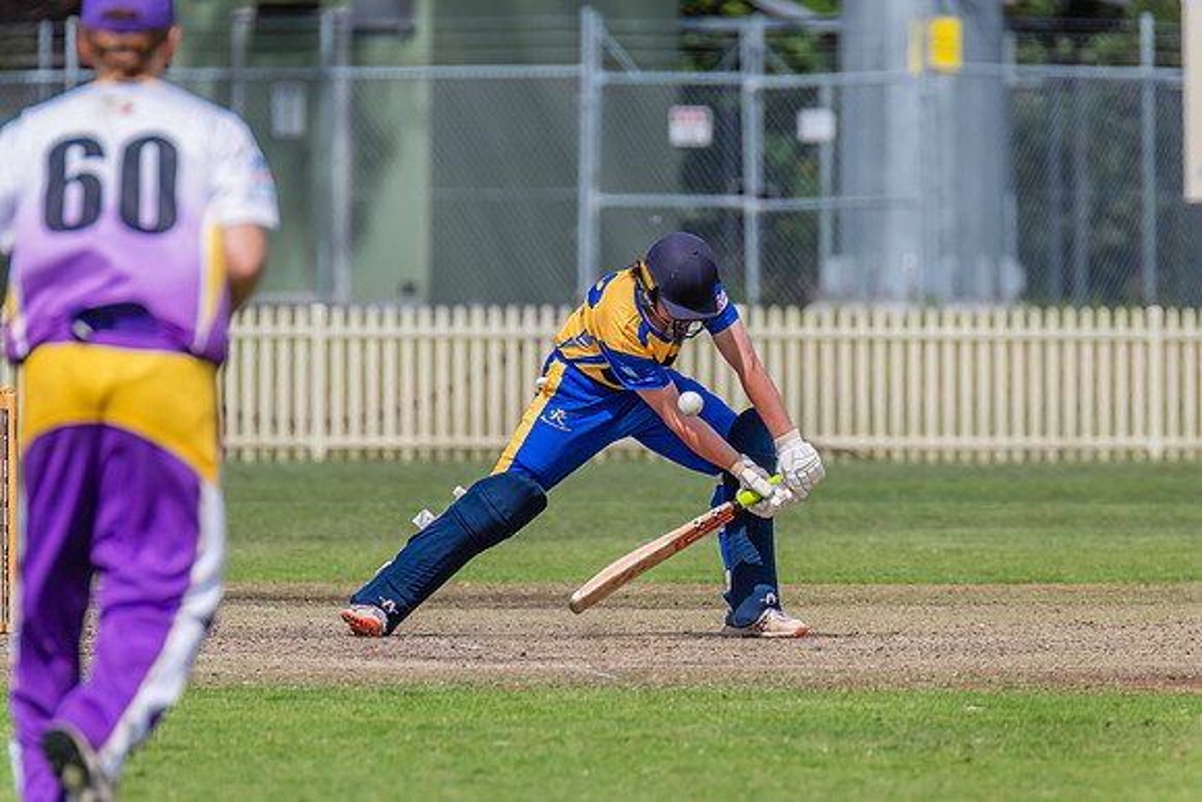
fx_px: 20681
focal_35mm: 619
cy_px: 401
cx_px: 601
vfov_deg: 2.2
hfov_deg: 3.3
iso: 800
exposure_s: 1/2500
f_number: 8
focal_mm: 600
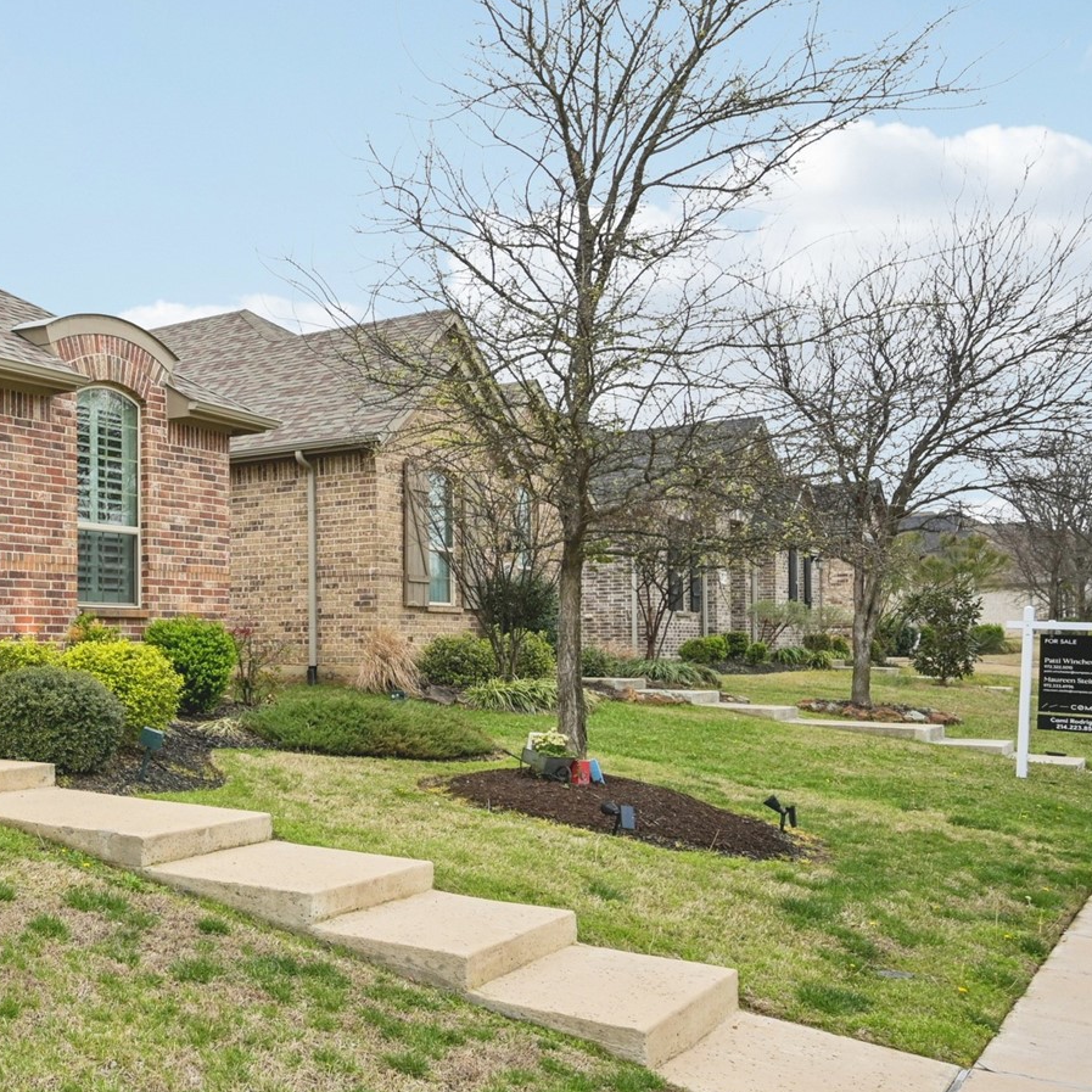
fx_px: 1286
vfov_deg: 46.0
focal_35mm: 36
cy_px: 521
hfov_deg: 39.6
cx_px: -37
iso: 250
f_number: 9
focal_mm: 17.5
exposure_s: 1/100
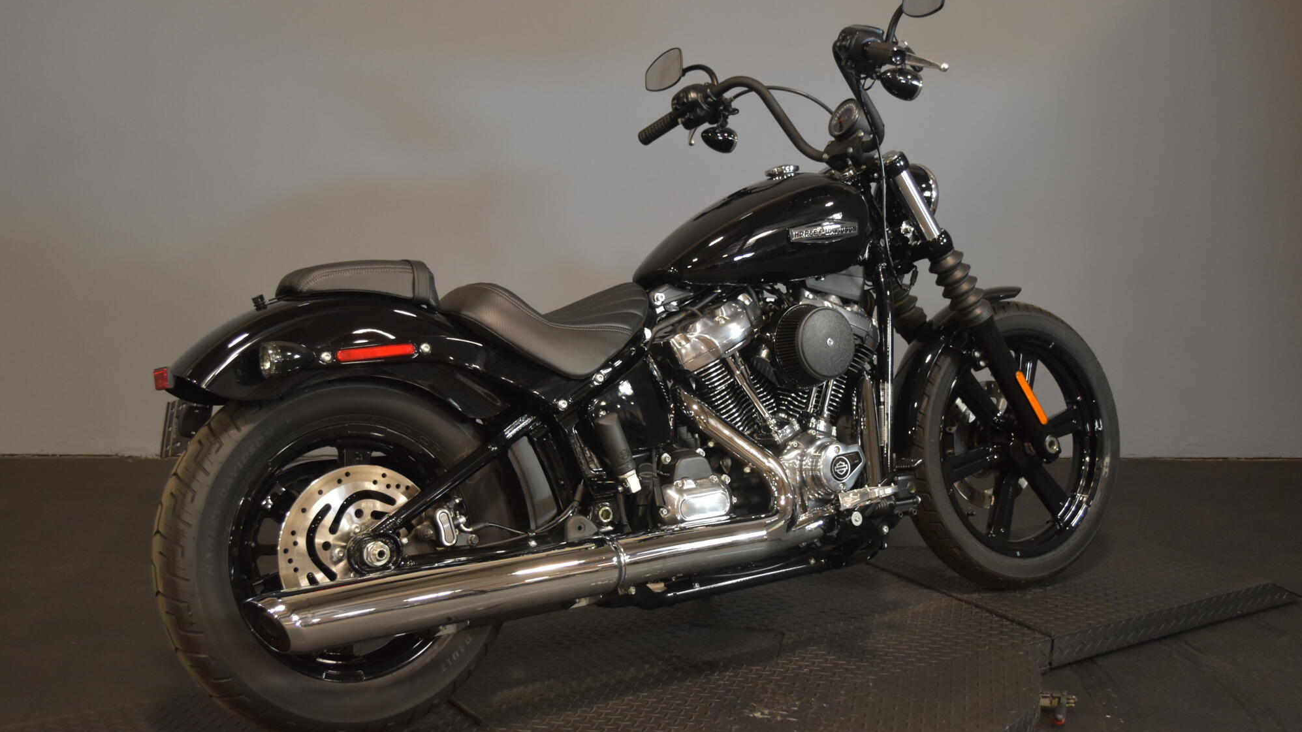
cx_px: 652
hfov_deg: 49.4
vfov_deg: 29.0
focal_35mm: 41
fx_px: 1415
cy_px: 355
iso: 1000
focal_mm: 26
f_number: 4.2
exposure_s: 1/30
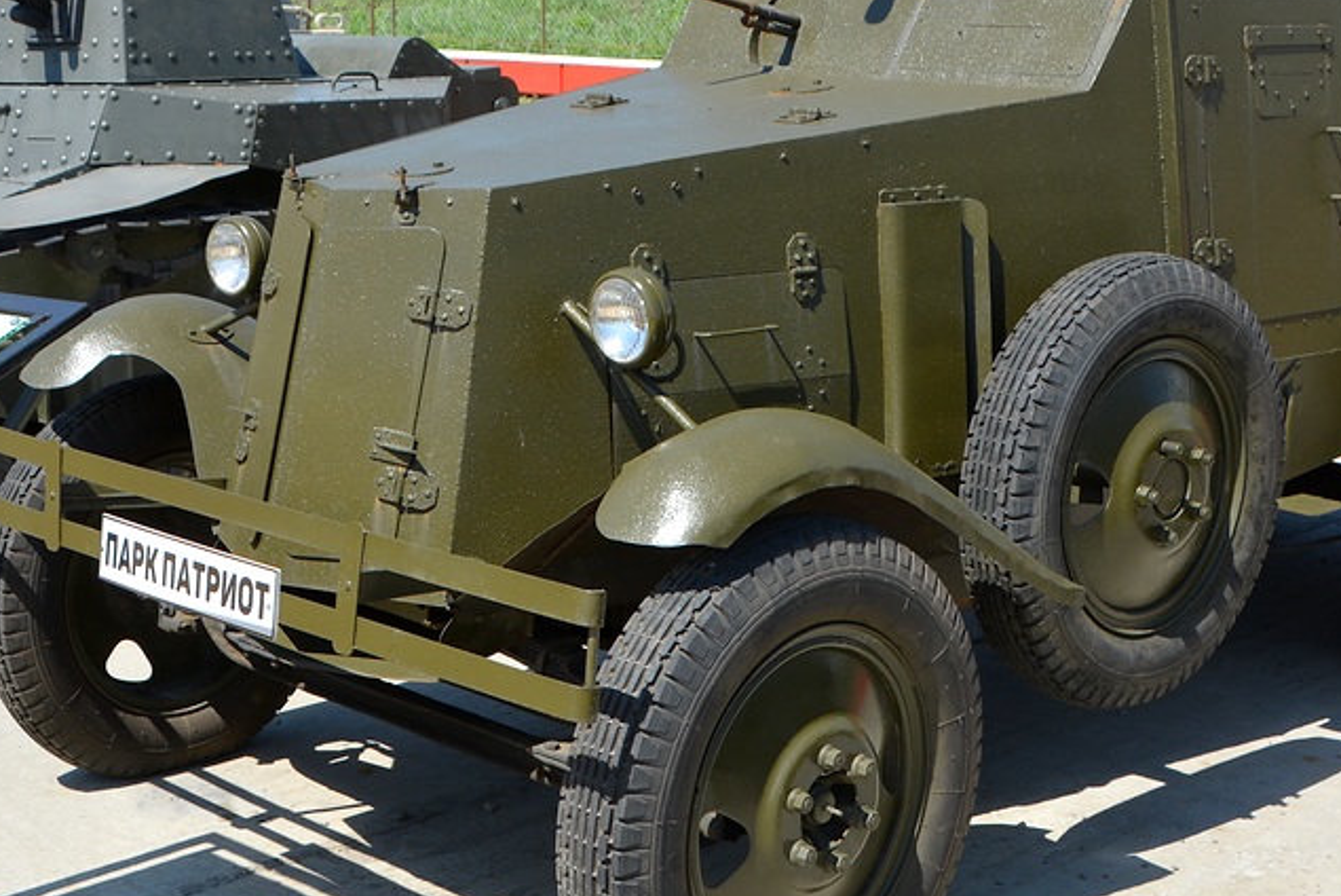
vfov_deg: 26.4
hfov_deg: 38.9
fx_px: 1901
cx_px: 678
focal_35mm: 51
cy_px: 294
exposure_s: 1/250
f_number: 8
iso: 110
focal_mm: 18
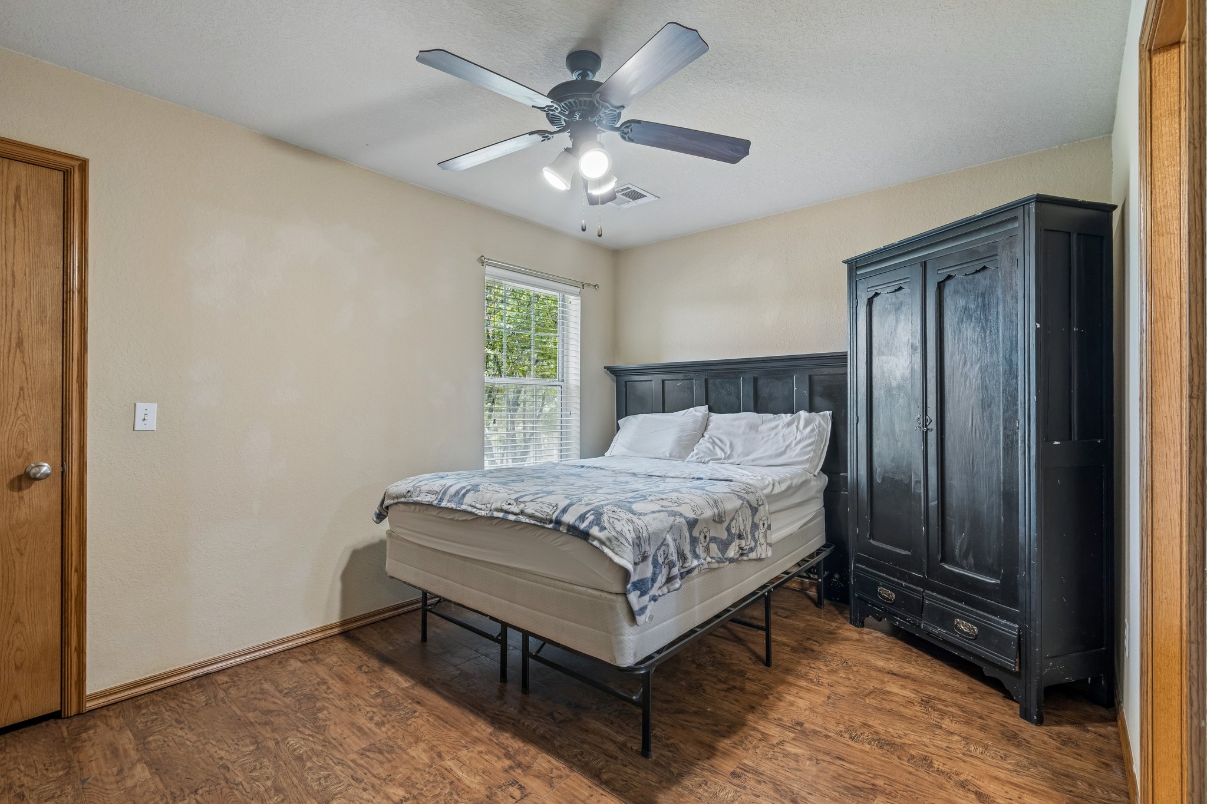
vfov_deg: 73.7
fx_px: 536
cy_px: 402
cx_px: 604
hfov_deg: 96.7
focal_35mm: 16
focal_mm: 16
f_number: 8
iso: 200
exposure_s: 1/4
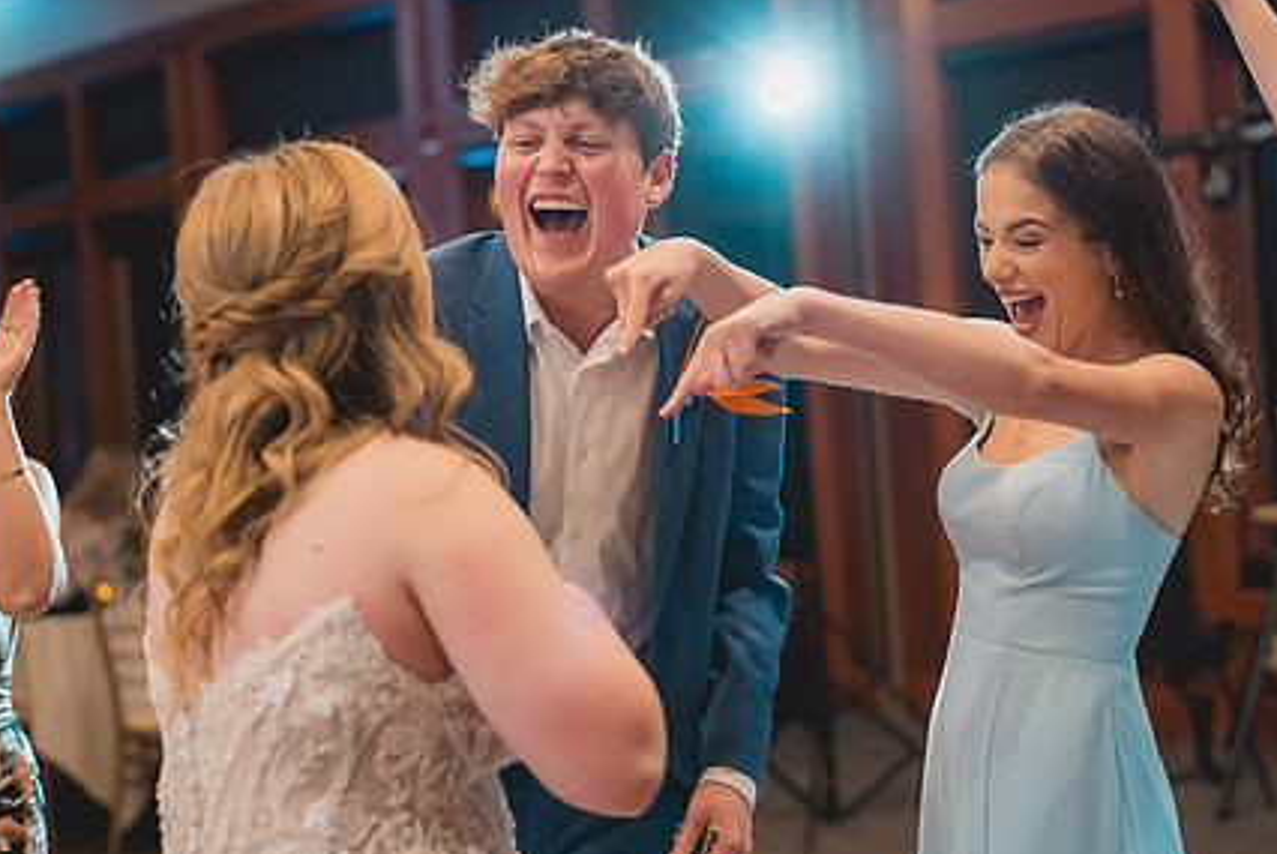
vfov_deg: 20.0
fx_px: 2415
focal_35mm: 68
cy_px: 352
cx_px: 689
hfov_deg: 29.6
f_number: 2
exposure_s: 1/160
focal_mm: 50
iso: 1250
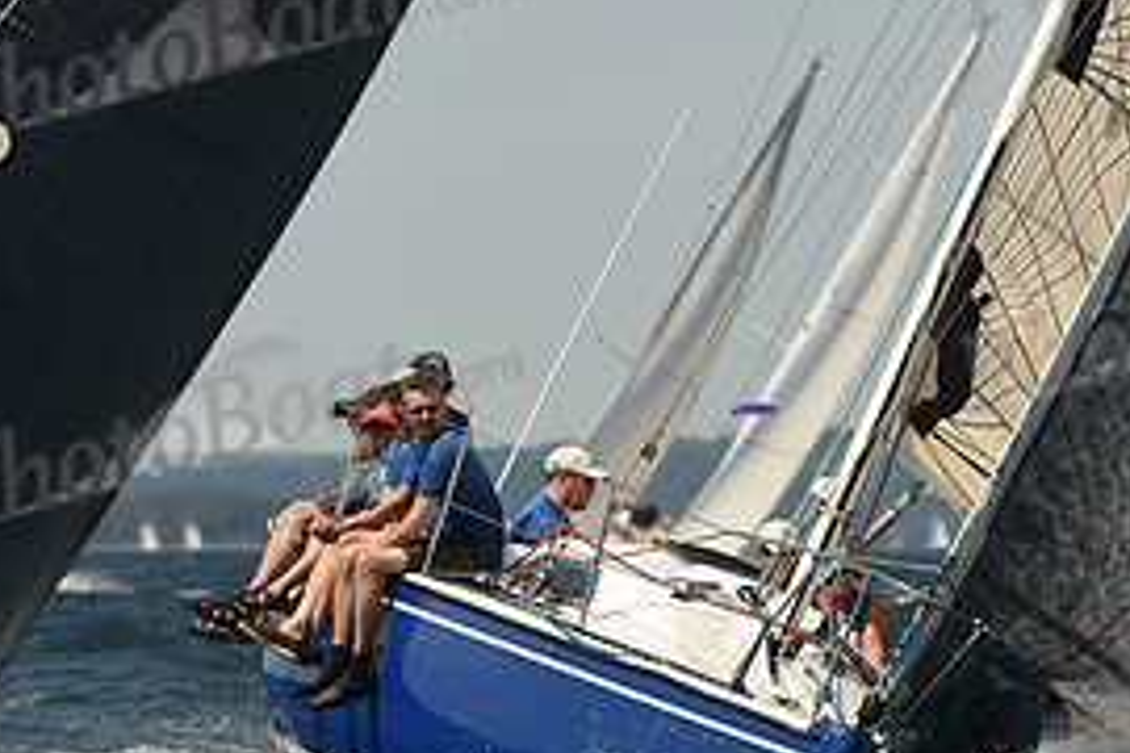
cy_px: 584
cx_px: 745
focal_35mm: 645
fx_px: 20244
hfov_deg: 3.2
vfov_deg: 2.1
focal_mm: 300
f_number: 6.3
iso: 250
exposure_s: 1/1000
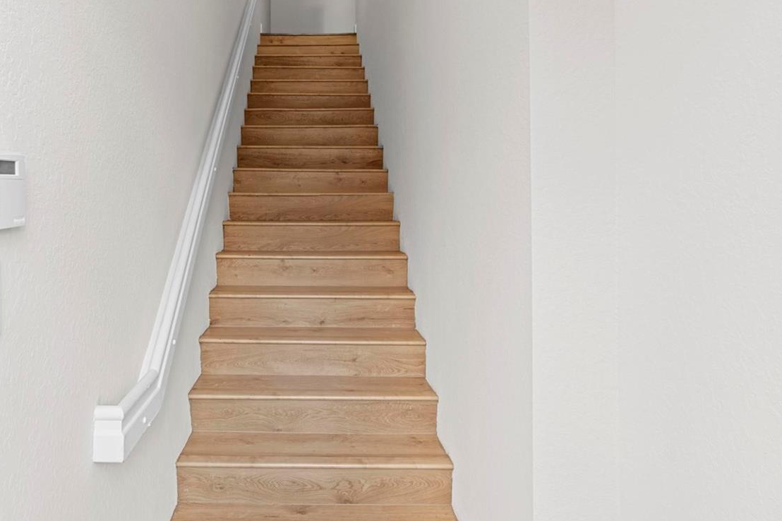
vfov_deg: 49.1
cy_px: 200
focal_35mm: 26
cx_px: 300
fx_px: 565
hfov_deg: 68.5
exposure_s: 1
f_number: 9
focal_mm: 18
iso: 200
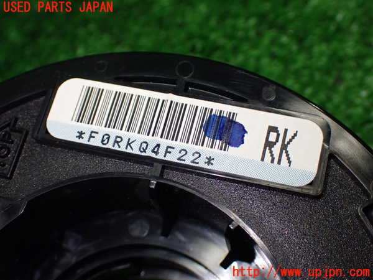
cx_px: 186
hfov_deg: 38.2
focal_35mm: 50
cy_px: 140
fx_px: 539
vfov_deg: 29.1
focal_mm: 9.01
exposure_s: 1/200
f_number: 3.2
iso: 500
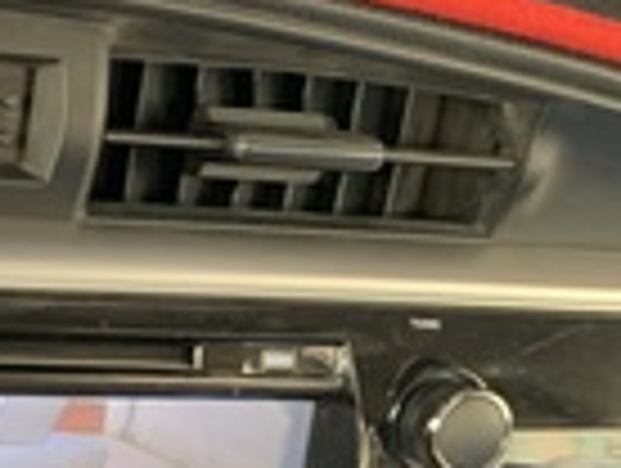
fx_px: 1545
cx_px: -151
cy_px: 542
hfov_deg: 21.0
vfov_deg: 16.6
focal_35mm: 86
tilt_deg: -27.4
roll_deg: -9.7
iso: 200
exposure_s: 1/60
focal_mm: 4.25
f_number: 1.8
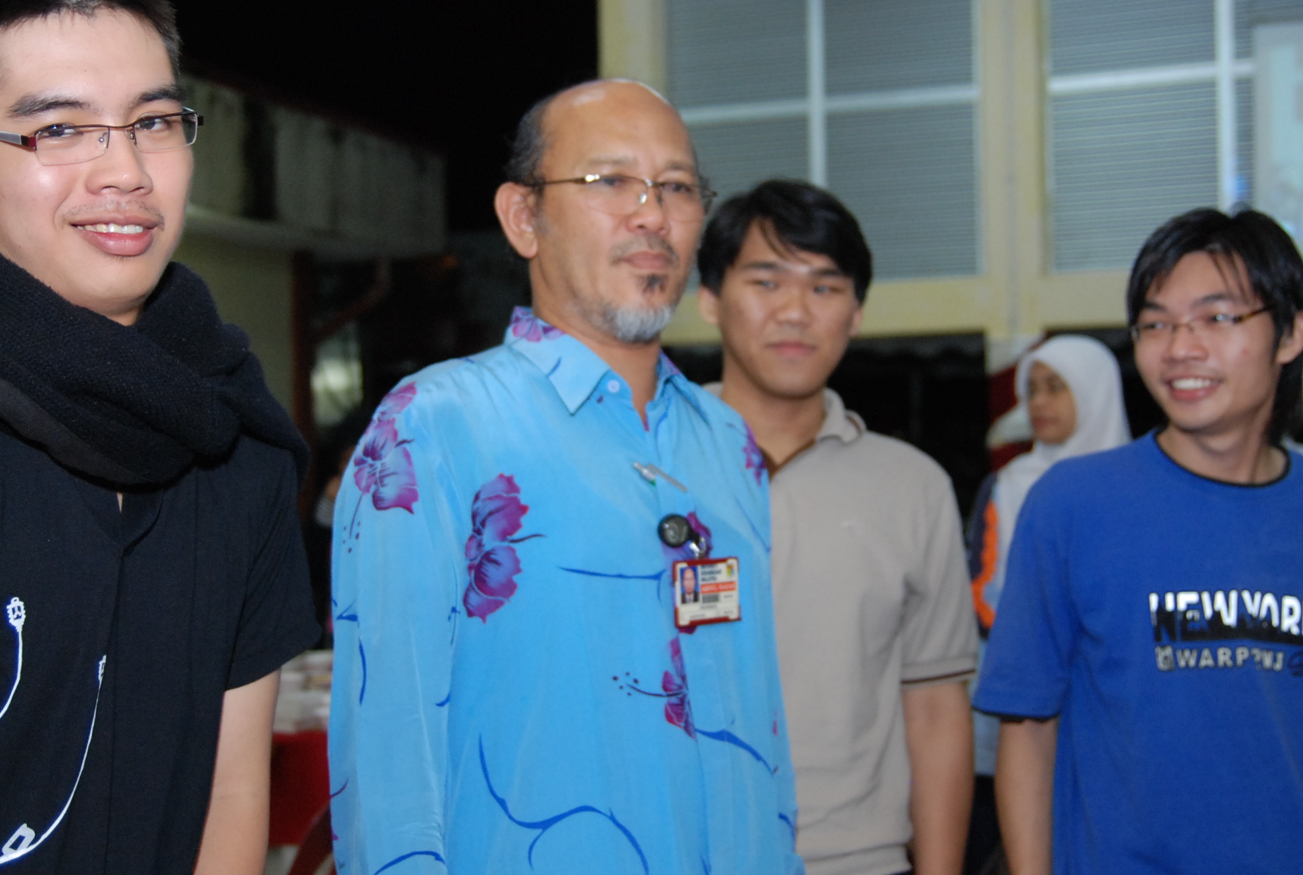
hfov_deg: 35.0
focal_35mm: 57
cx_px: 615
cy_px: 427
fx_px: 2067
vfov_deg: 23.9
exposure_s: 1/80
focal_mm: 26
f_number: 2.8
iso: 500
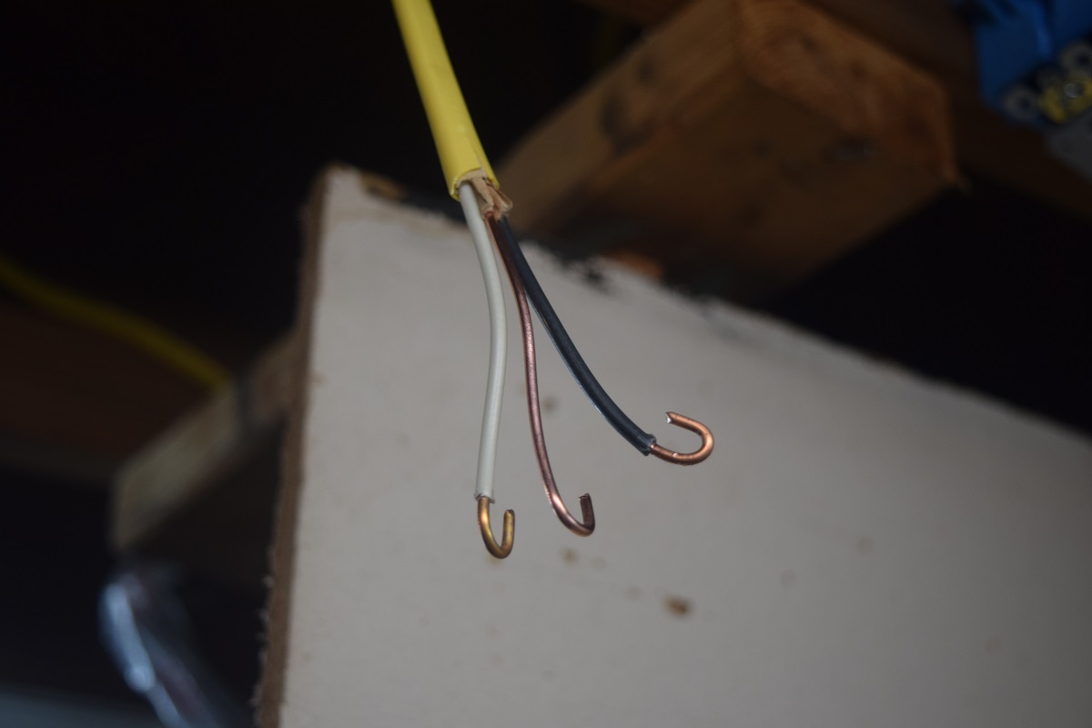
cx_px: 546
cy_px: 364
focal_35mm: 54
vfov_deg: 25.1
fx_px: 1638
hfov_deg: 36.9
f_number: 4.8
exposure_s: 1/60
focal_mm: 36
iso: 450
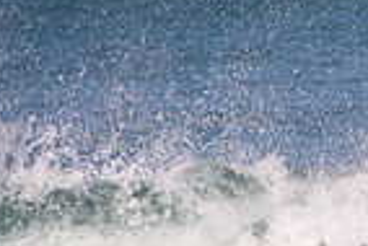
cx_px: 586
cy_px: 260
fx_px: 25018
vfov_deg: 0.6
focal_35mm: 2445
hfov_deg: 0.8
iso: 180
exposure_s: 1/1250
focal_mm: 400
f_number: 5.6
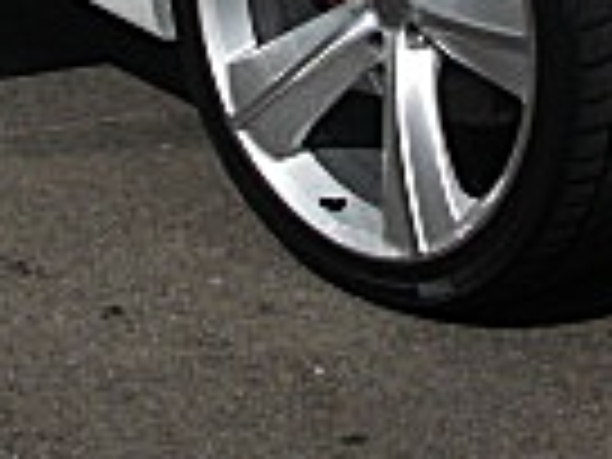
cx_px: 306
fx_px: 2988
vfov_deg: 8.4
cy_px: -400
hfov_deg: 11.7
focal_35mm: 169
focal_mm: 6.3
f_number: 7.9
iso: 50
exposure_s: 1/320
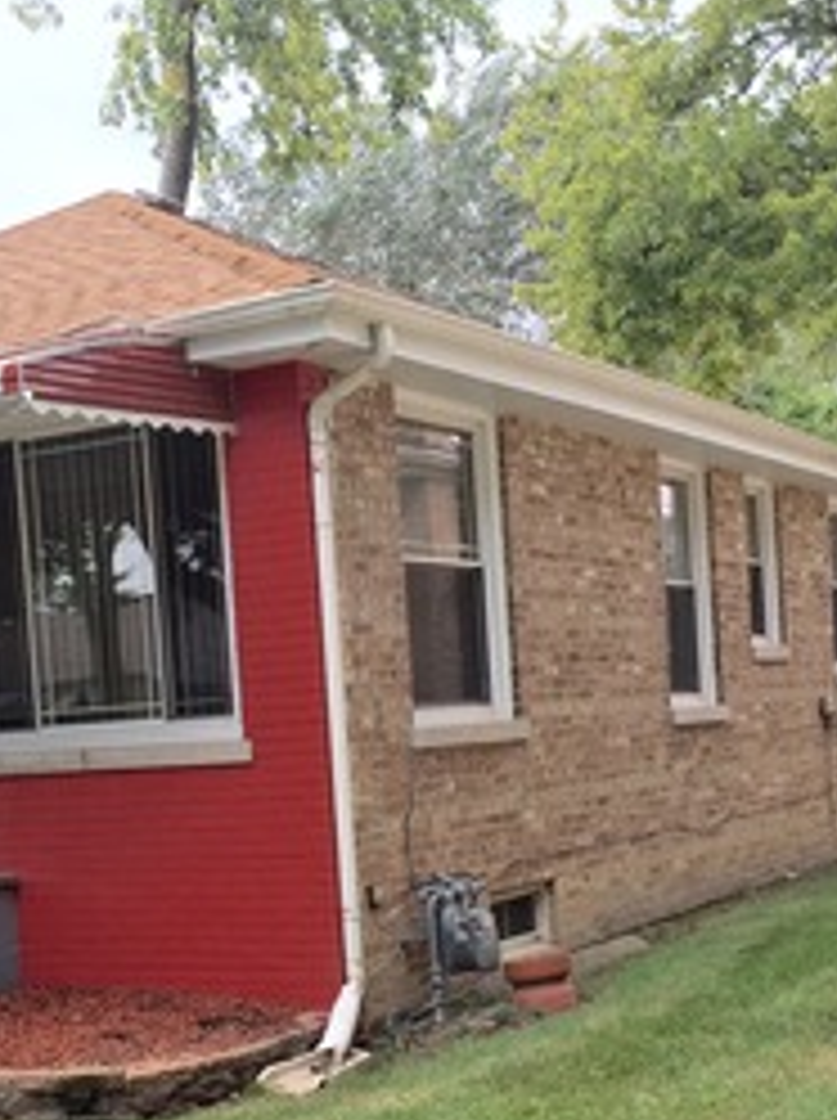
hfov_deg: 26.0
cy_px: 832
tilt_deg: -3.4
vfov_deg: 33.7
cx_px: 360
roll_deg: +3.6
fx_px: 1810
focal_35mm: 56
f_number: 2.2
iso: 32
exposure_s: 1/719
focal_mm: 4.15
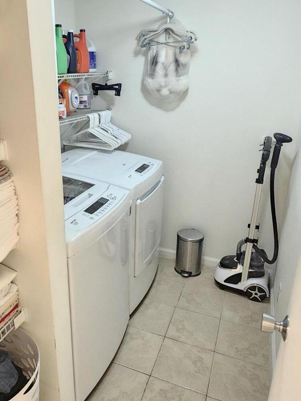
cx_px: 108
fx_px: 301
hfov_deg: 52.4
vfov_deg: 67.3
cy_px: 192
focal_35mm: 26
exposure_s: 1/24
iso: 800
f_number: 2.2
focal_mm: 2.2
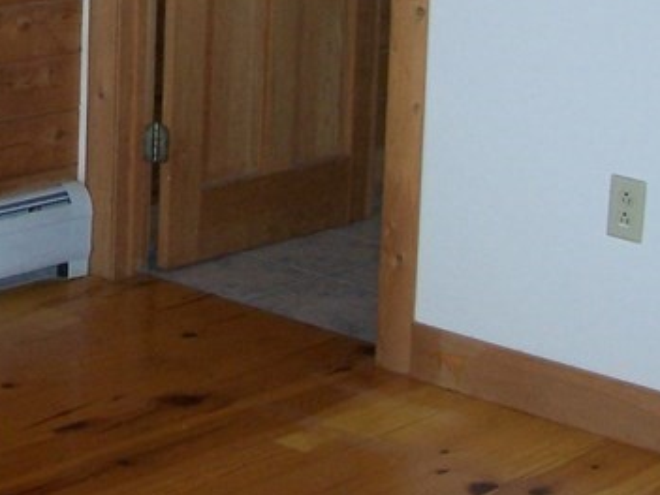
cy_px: -126
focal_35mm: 111
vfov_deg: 12.9
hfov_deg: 17.5
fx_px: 2116
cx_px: 77
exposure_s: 1/60
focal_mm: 6.3
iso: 140
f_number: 2.8
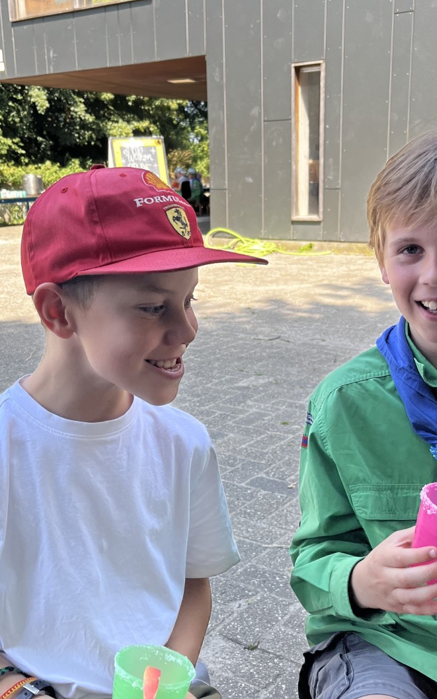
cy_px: 396
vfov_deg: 49.1
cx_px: 235
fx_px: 762
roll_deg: +1.2
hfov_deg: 32.0
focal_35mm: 40
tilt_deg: -15.1
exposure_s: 1/452
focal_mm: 5.1
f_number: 1.6
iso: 50
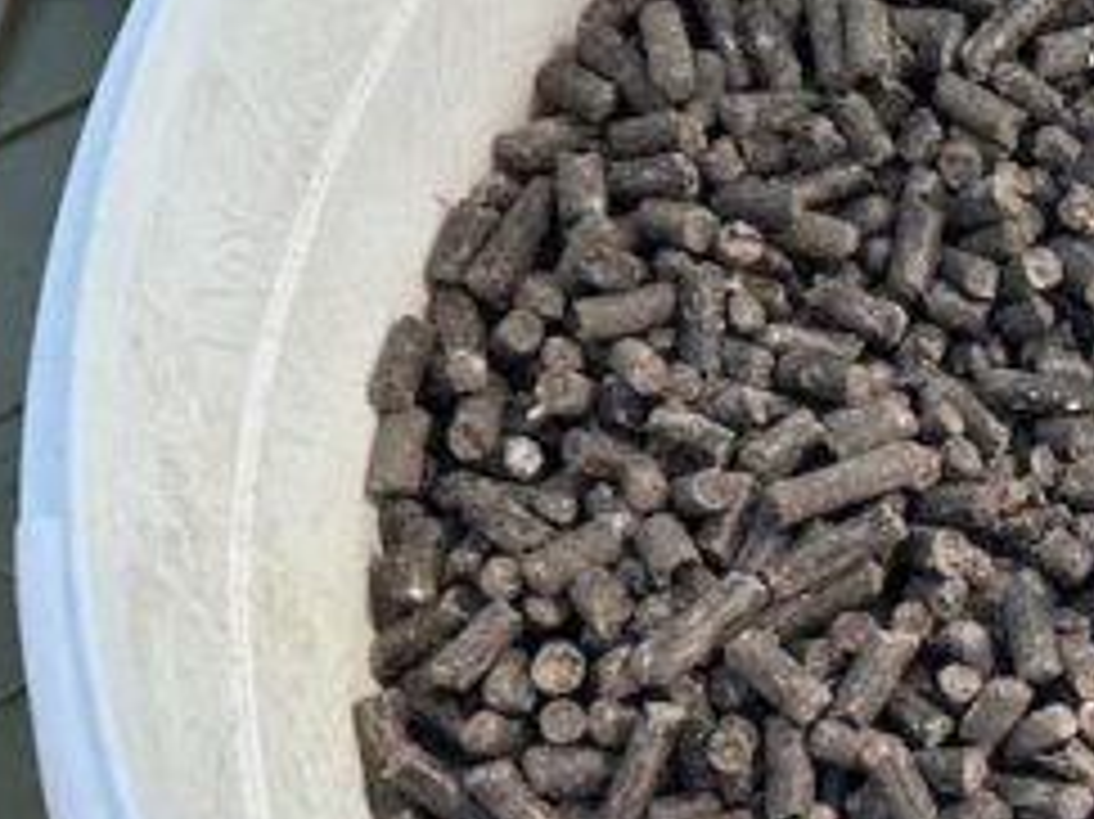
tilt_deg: -63.0
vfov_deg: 14.6
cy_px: 644
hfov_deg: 17.7
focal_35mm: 101
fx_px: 3190
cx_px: 1589
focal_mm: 6.86
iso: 80
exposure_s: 1/1144
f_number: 1.78
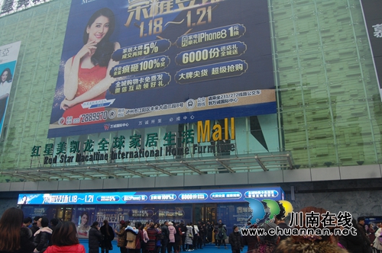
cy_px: 126
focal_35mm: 28
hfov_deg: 64.6
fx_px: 302
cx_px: 191
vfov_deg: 45.6
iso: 400
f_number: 5
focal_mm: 19
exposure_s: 1/100
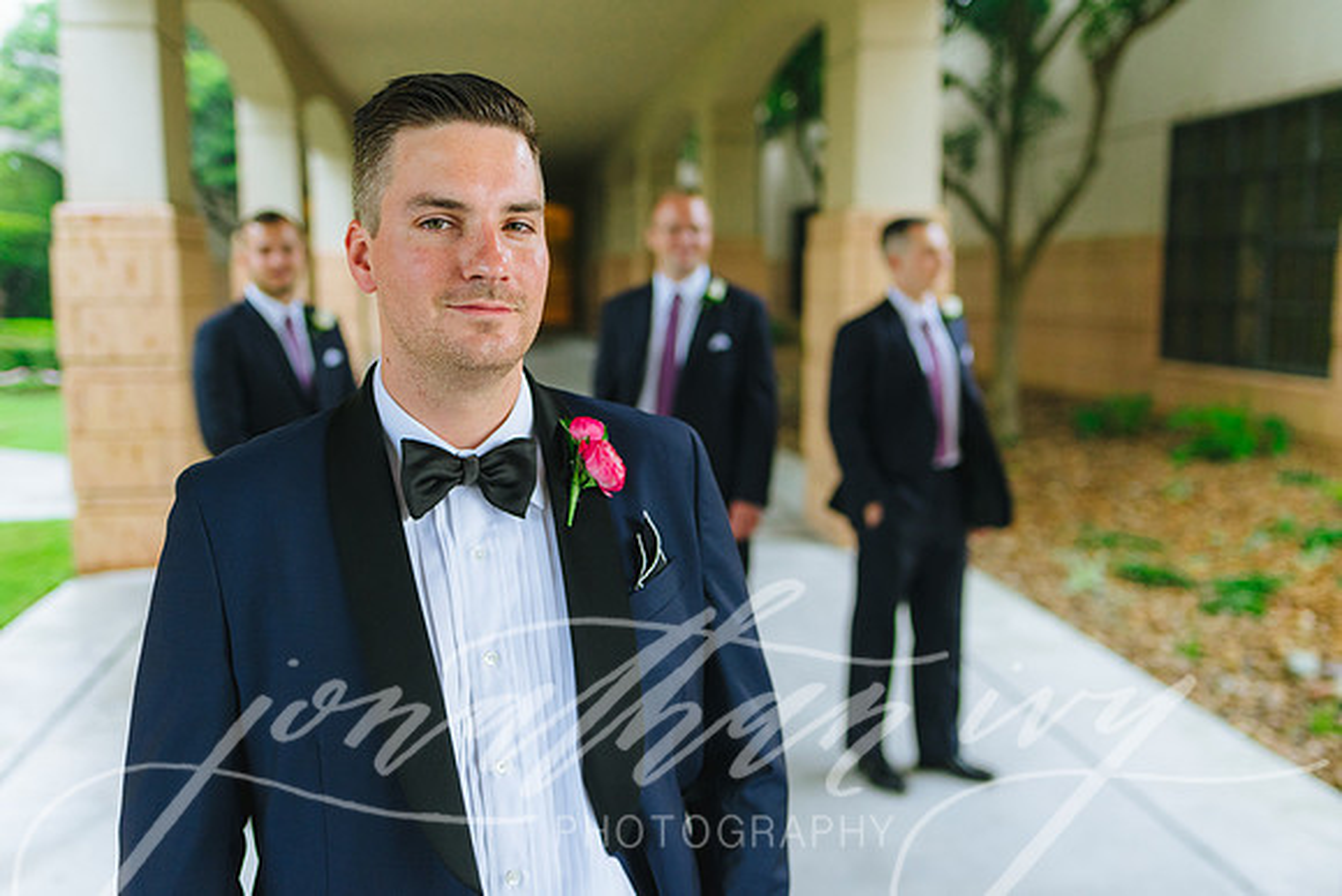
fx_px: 1305
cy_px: 448
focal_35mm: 35
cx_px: 671
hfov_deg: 54.4
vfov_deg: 37.9
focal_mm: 35
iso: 800
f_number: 2.2
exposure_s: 1/320
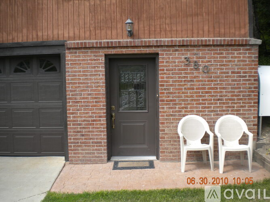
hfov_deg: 52.6
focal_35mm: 35
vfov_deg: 40.7
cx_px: 135
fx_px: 273
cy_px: 101
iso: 80
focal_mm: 6.3
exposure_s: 1/260
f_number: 4.6
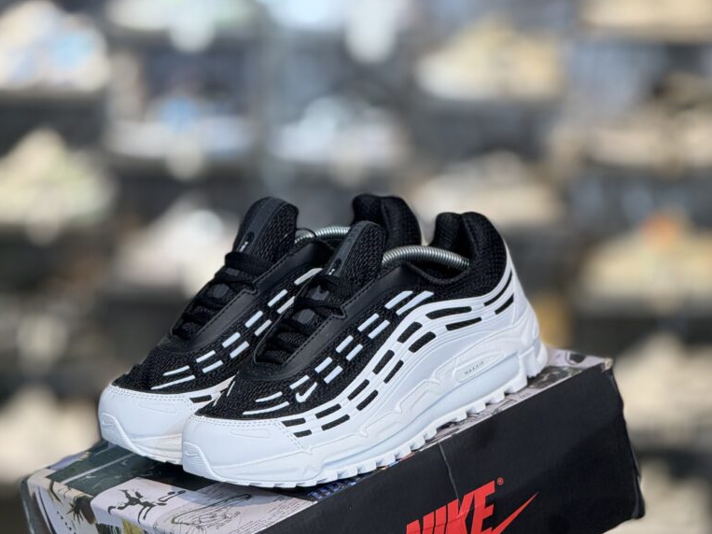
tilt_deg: -7.5
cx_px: 356
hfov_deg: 12.3
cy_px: 409
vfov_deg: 9.2
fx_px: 3311
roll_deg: -1.6
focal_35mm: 161
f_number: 2.8
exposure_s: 1/100
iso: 200
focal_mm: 15.66
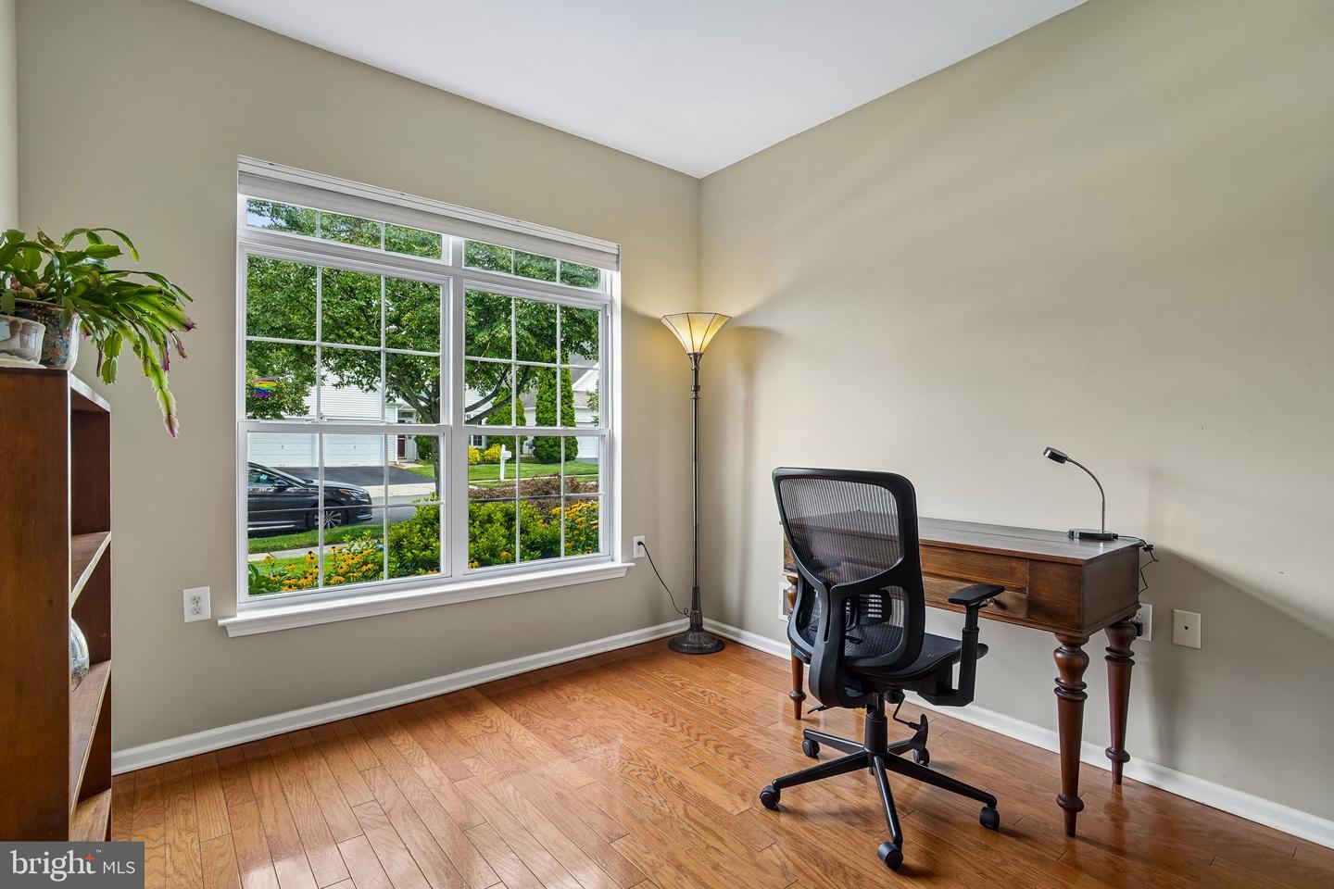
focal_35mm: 16
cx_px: 667
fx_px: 593
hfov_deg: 96.7
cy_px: 444
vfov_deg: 73.7
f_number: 11
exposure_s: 1/13
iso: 400
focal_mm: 16
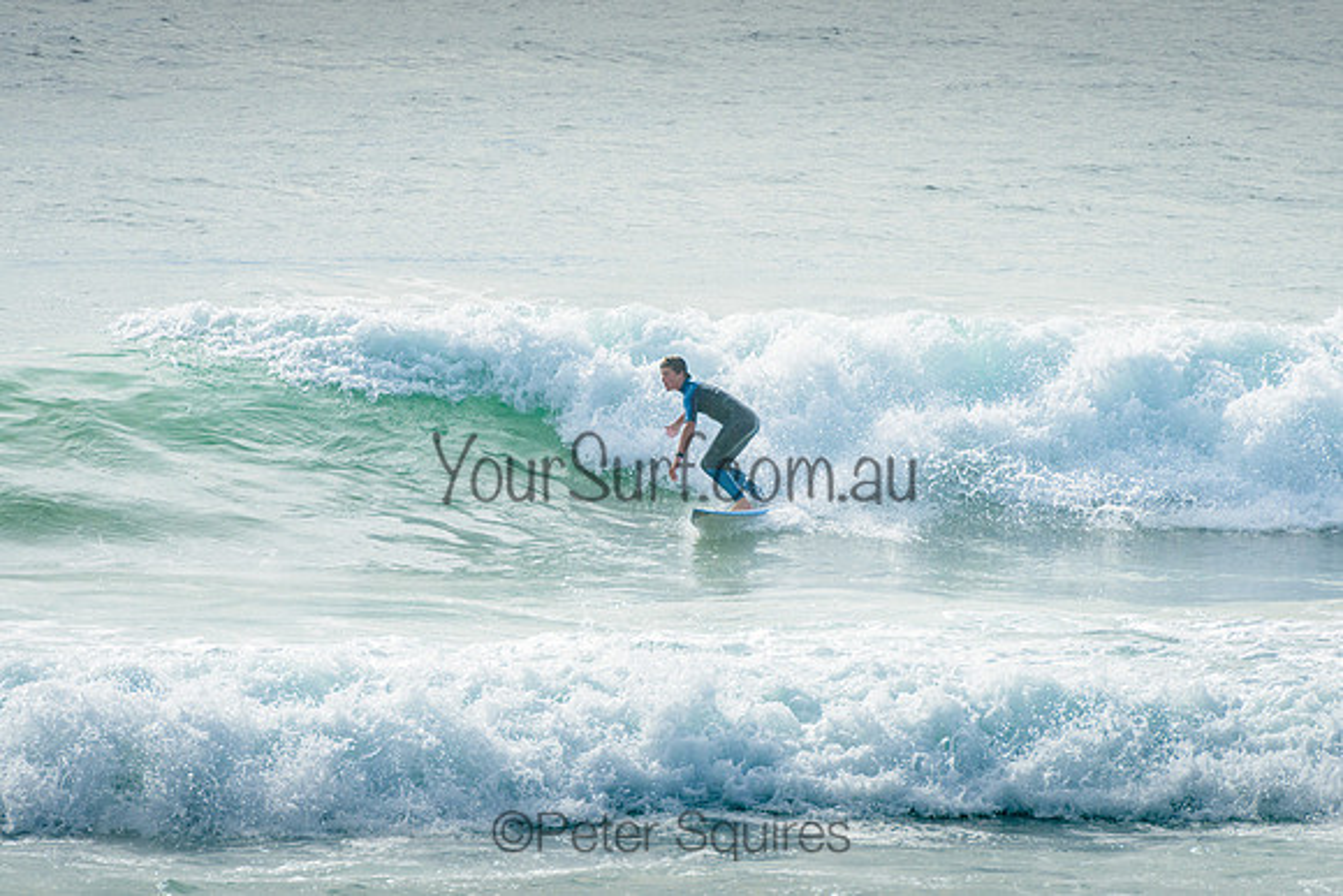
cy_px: 419
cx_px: 659
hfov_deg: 4.2
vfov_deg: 2.8
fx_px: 18299
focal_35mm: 490
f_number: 16
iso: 800
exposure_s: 1/1600
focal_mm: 400
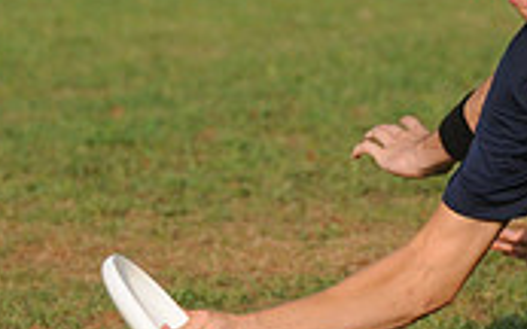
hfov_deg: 2.5
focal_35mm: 848
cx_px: 716
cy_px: 56
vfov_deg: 1.5
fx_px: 12171
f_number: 2.8
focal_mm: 165
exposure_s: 1/6400
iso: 400
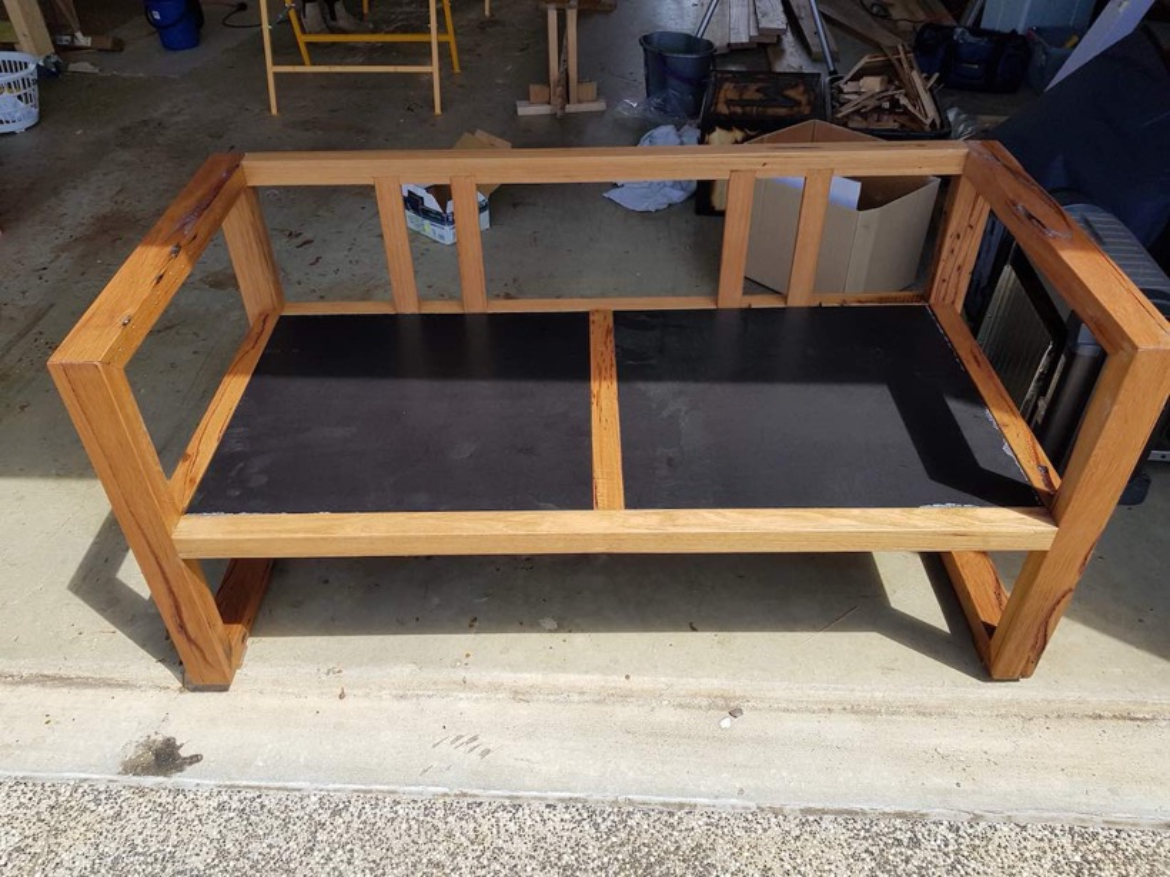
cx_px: 585
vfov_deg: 53.1
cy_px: 438
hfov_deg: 67.3
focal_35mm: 26
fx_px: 879
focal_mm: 4.2
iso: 40
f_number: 1.7
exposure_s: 1/1304
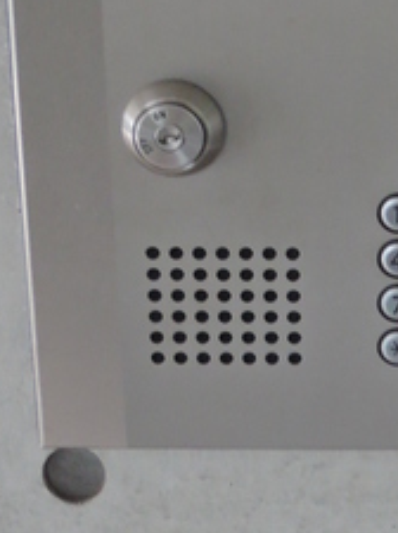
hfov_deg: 12.8
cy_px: 102
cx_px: 400
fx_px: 1753
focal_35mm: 114
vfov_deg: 17.1
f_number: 2.8
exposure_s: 1/10
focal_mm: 8.6
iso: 800
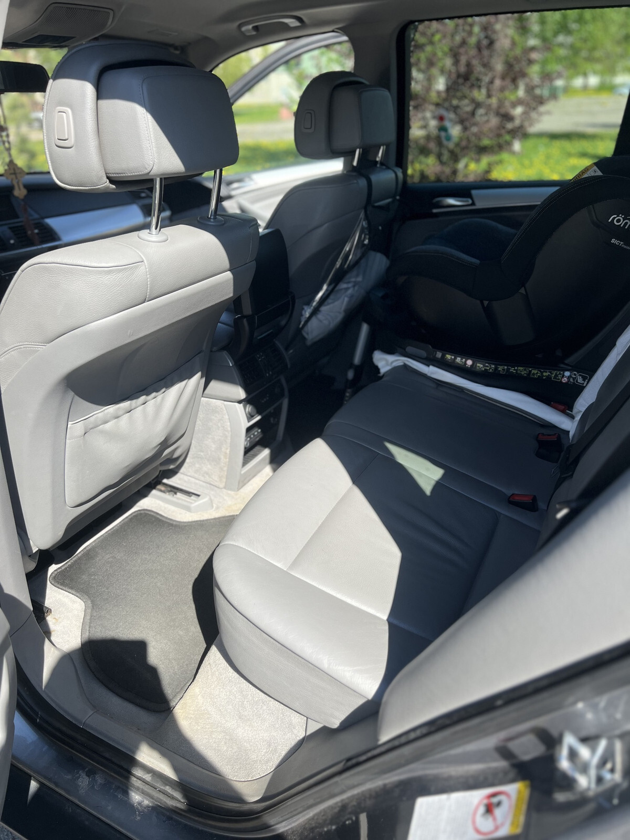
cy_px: 420
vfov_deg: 67.3
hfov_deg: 53.1
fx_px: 631
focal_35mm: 26
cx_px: 315
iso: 50
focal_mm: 5.7
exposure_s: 1/1488
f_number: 1.5
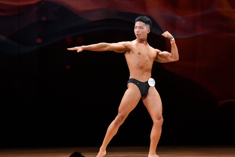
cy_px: 79
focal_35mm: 259
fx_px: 1690
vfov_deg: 5.3
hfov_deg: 8.0
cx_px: 125
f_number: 5.6
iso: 3200
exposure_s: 1/400
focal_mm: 160
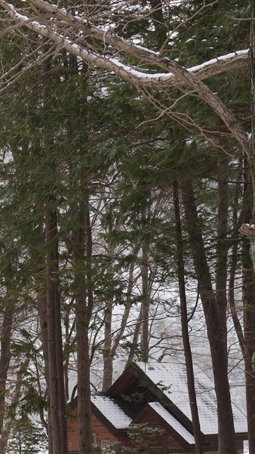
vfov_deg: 17.0
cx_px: -234
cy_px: 426
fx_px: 1490
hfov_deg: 9.2
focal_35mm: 124
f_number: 14
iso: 400
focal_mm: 41
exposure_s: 1/100
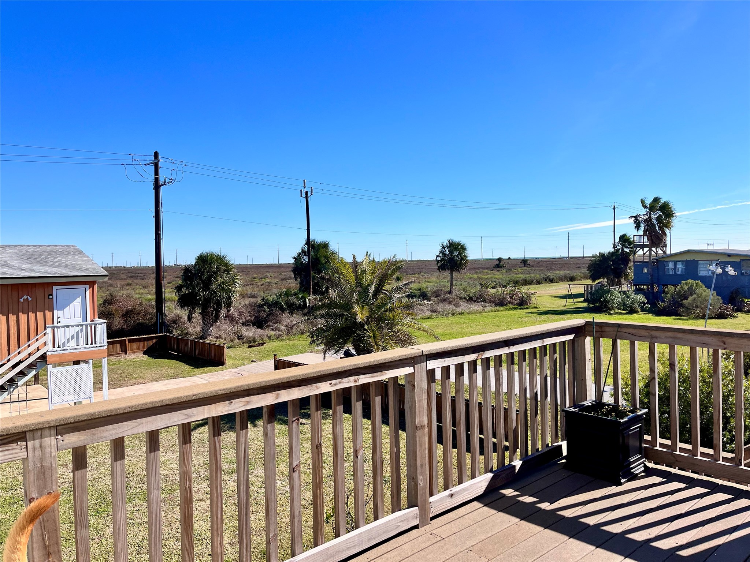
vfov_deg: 53.1
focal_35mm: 26
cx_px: 375
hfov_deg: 67.3
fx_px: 563
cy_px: 281
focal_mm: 5.1
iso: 50
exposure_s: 1/4484
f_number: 1.6
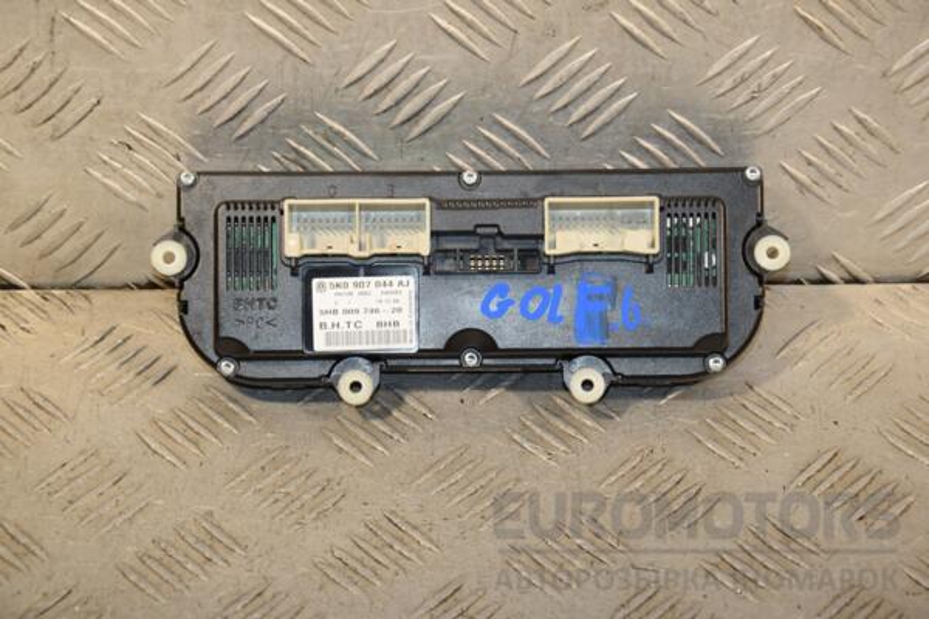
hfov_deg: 19.5
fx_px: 2709
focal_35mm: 105
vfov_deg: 13.0
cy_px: 310
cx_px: 464
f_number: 6.3
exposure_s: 1/200
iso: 800
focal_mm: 70
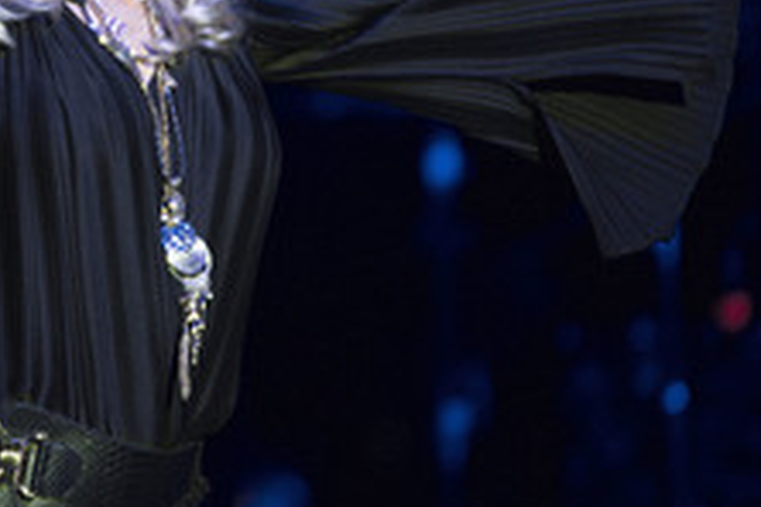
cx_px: 132
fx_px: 12894
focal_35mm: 610
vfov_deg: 2.3
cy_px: 51
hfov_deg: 3.4
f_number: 2.8
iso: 1600
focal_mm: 300
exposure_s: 1/160
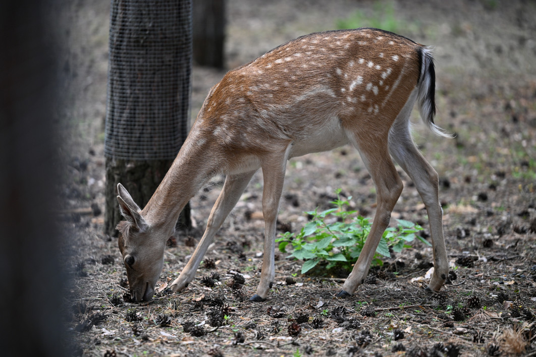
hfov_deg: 13.7
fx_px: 2233
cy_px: 178
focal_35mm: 150
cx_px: 268
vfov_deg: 9.1
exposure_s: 1/1250
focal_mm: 150
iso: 400
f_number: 2.8
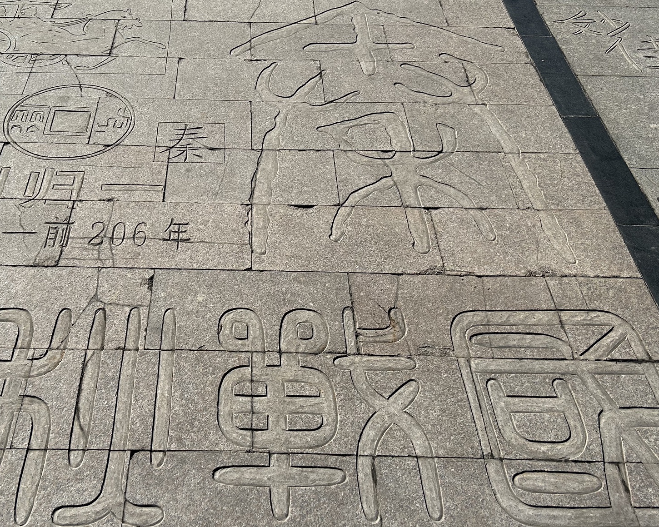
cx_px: 232
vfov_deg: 42.2
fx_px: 683
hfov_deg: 50.8
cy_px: 261
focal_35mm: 35
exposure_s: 1/6993
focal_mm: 5.7
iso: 50
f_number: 1.5
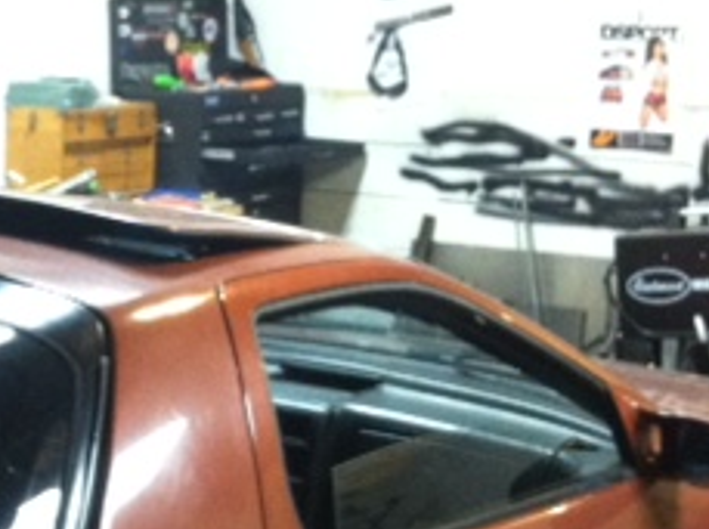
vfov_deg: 14.9
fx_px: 2004
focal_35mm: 98
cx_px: -31
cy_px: 433
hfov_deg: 19.4
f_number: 2.8
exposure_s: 1/15
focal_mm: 3.9
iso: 400
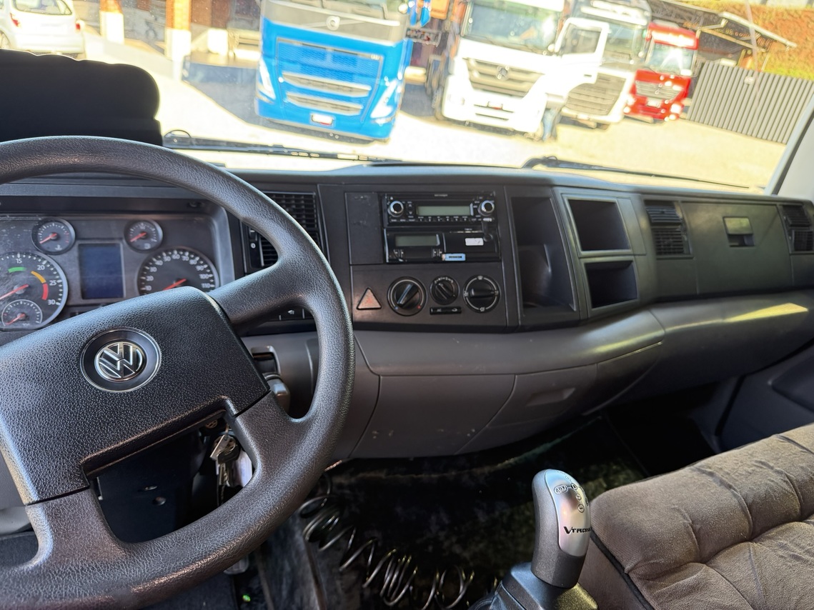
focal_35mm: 24
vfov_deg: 56.8
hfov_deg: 71.6
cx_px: 407
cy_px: 305
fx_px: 564
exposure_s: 1/83
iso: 200
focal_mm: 6.76
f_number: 1.78
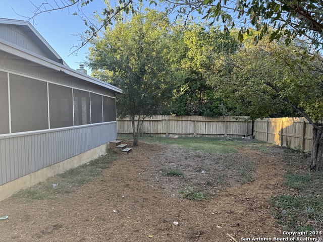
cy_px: 121
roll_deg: +1.5
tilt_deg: -1.3
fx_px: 224
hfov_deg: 71.6
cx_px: 162
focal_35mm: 24
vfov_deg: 56.8
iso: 80
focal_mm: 6.76
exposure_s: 1/186
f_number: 1.78
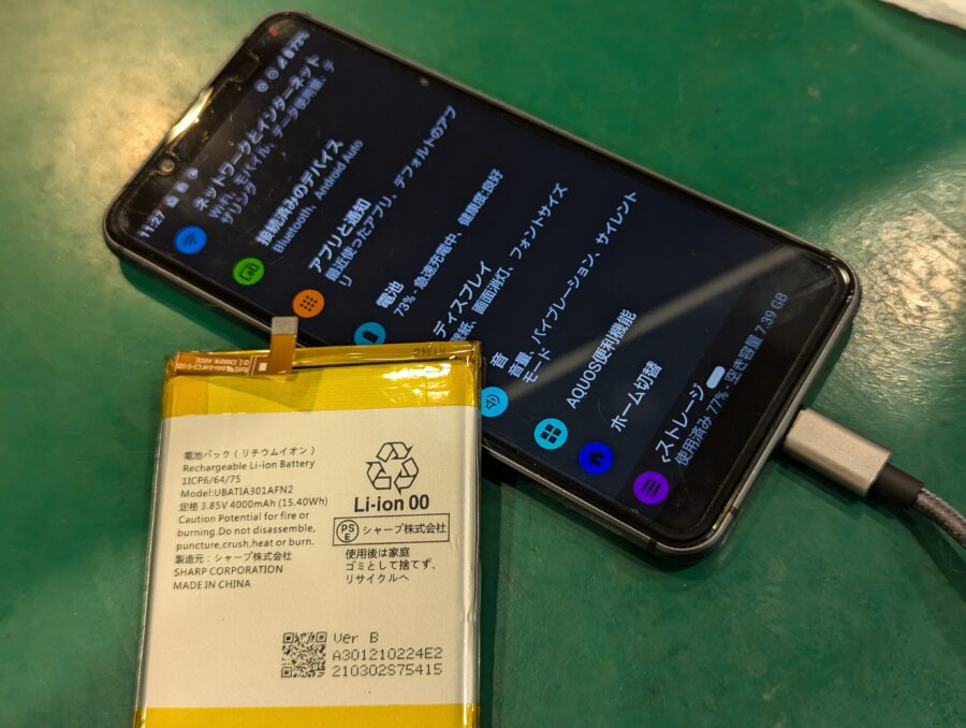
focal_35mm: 48
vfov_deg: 30.3
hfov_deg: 39.6
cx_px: 483
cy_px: 364
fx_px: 1342
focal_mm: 6.81
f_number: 1.85
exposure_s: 1/50
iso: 59
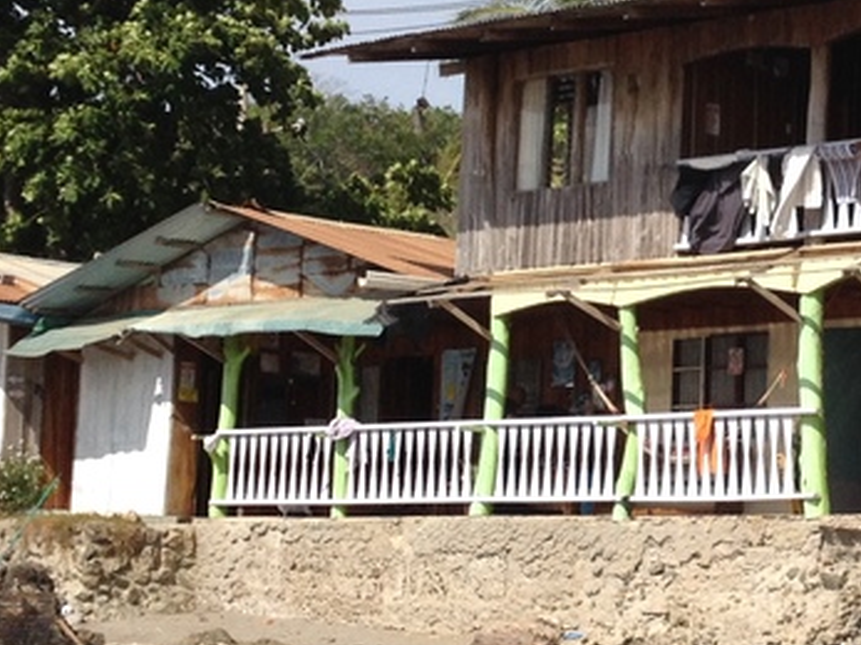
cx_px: 851
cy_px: 285
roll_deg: -0.7
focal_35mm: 121
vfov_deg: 12.2
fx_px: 3009
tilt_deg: +3.5
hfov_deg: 16.0
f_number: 2.4
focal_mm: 4.28
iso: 50
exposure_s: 1/2404
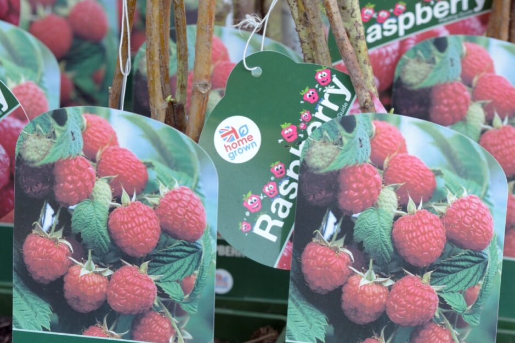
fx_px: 1502
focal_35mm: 105
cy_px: 172
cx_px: 258
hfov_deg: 19.5
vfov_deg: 13.0
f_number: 5
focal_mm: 105
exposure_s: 1/80
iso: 200
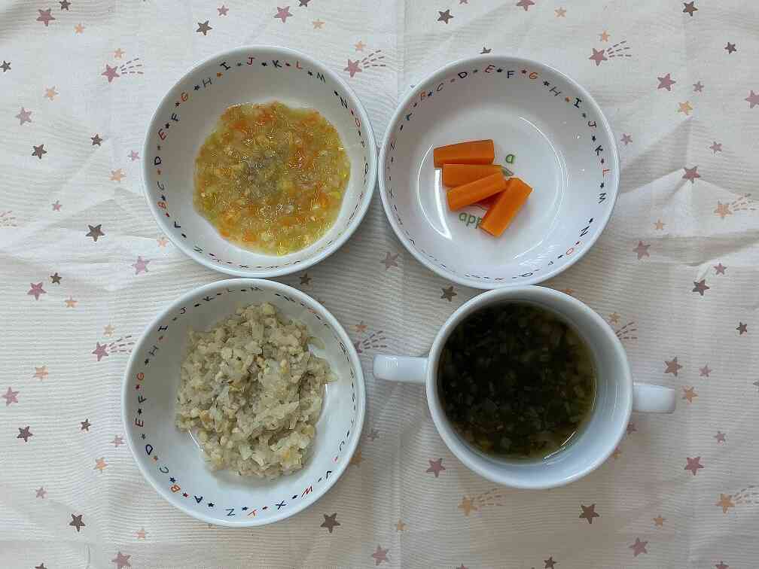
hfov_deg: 61.7
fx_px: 636
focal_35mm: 29
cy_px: 284
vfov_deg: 48.2
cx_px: 380
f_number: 1.8
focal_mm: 3
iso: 25
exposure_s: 1/120
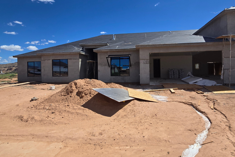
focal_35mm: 19
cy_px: 72
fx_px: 124
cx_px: 123
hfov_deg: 86.8
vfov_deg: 64.5
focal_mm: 2.2
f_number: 2.2
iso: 50
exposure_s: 1/3540
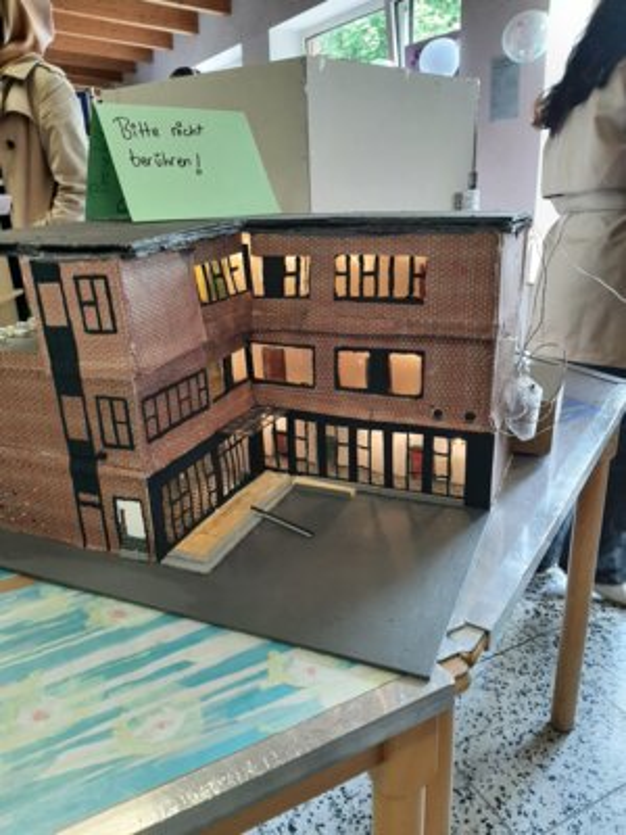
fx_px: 627
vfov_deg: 67.3
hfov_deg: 53.1
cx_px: 313
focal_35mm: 26
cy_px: 418
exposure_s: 1/50
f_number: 1.7
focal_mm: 3.93
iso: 160
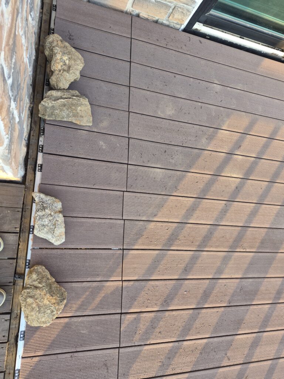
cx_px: 142
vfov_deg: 73.9
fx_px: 252
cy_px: 190
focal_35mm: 23
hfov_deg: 58.9
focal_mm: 5.4
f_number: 1.8
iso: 50
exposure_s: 1/180
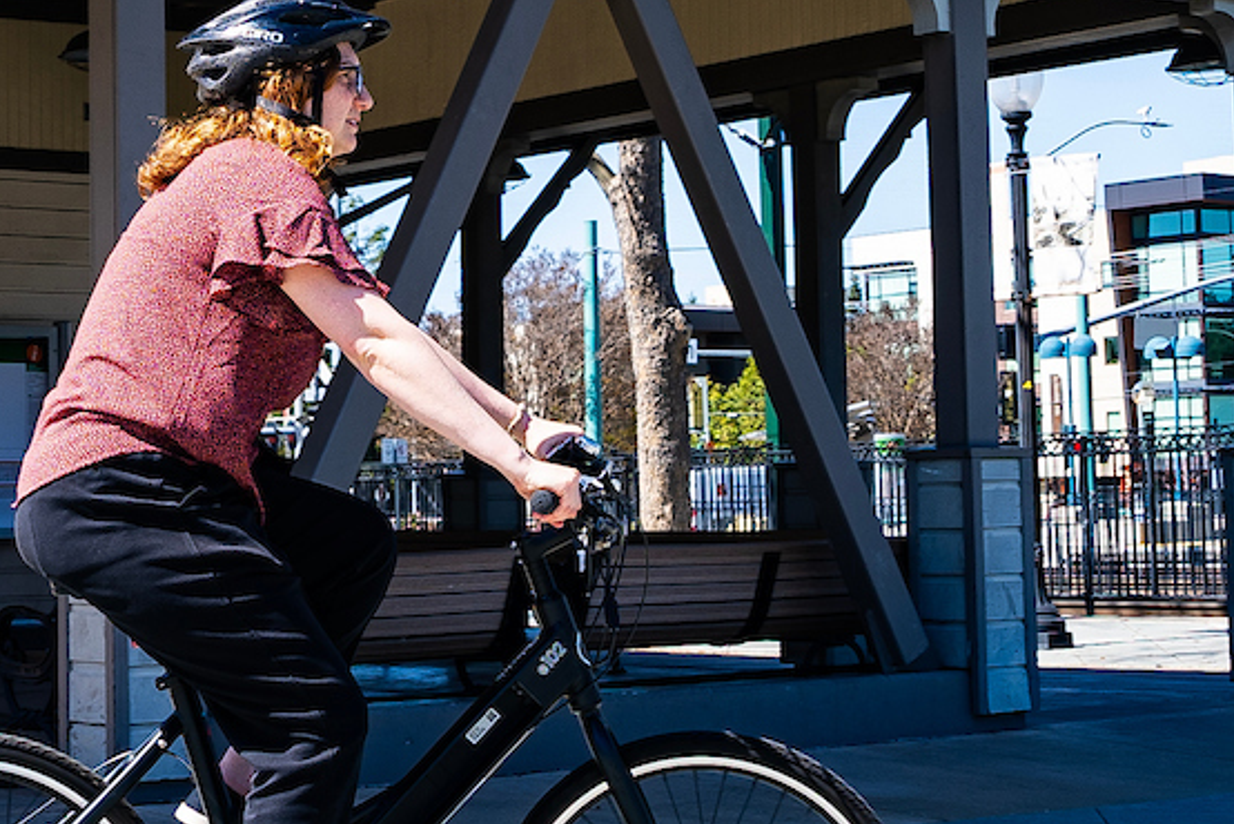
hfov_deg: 25.8
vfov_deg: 17.4
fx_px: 2675
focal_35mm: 78
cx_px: 363
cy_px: 222
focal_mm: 24
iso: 80
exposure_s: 1/250
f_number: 4.5
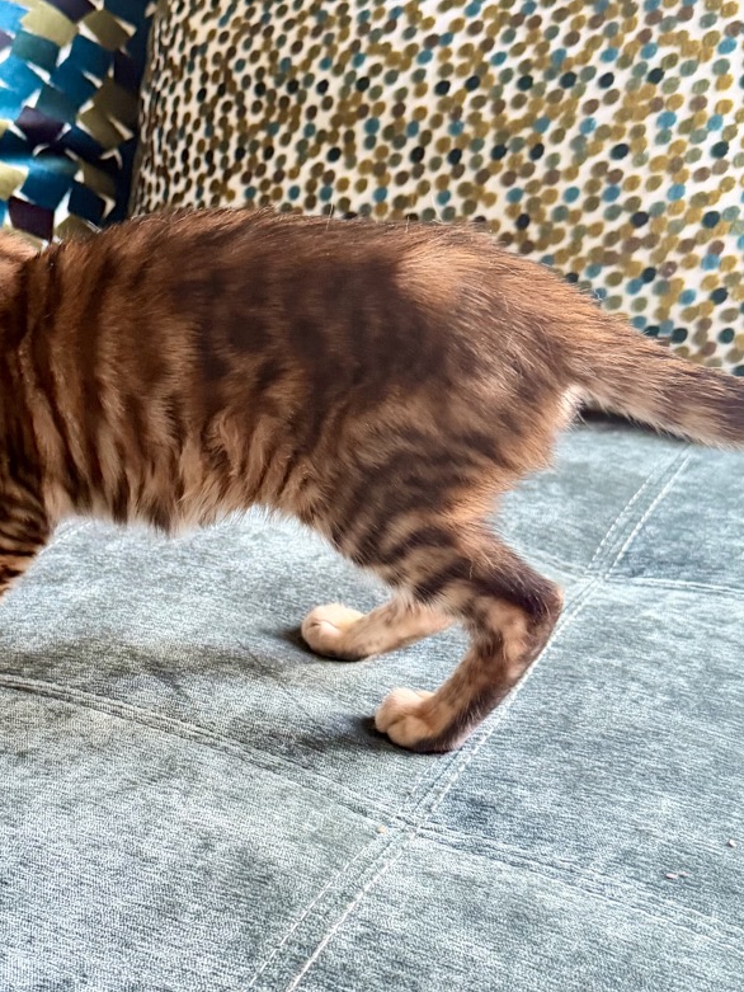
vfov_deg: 43.8
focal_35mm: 43
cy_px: 533
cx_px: 250
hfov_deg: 33.3
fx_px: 1232
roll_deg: +1.8
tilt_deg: -28.7
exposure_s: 1/60
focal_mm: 6.76
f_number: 1.78
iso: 500
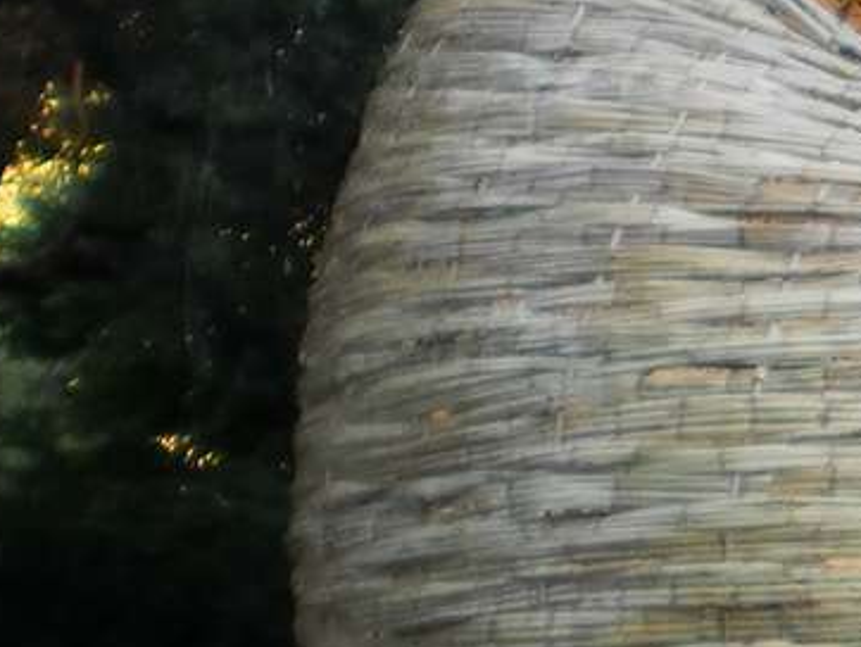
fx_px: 3957
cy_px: 376
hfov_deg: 11.1
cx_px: 1791
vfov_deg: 9.3
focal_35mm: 159
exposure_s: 1/40
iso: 100
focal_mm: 6.3
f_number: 3.1
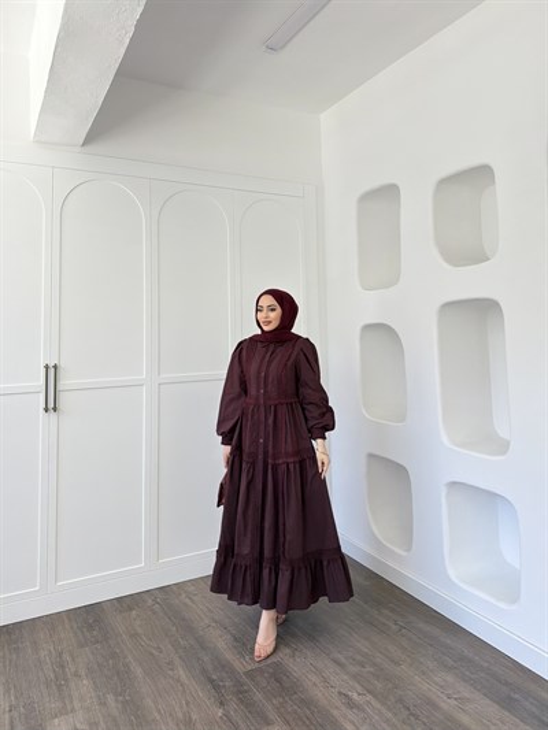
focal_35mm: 24
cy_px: 365
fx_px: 506
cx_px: 274
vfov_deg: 71.6
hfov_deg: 56.8
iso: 250
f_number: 1.78
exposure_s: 1/1018
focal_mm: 6.76
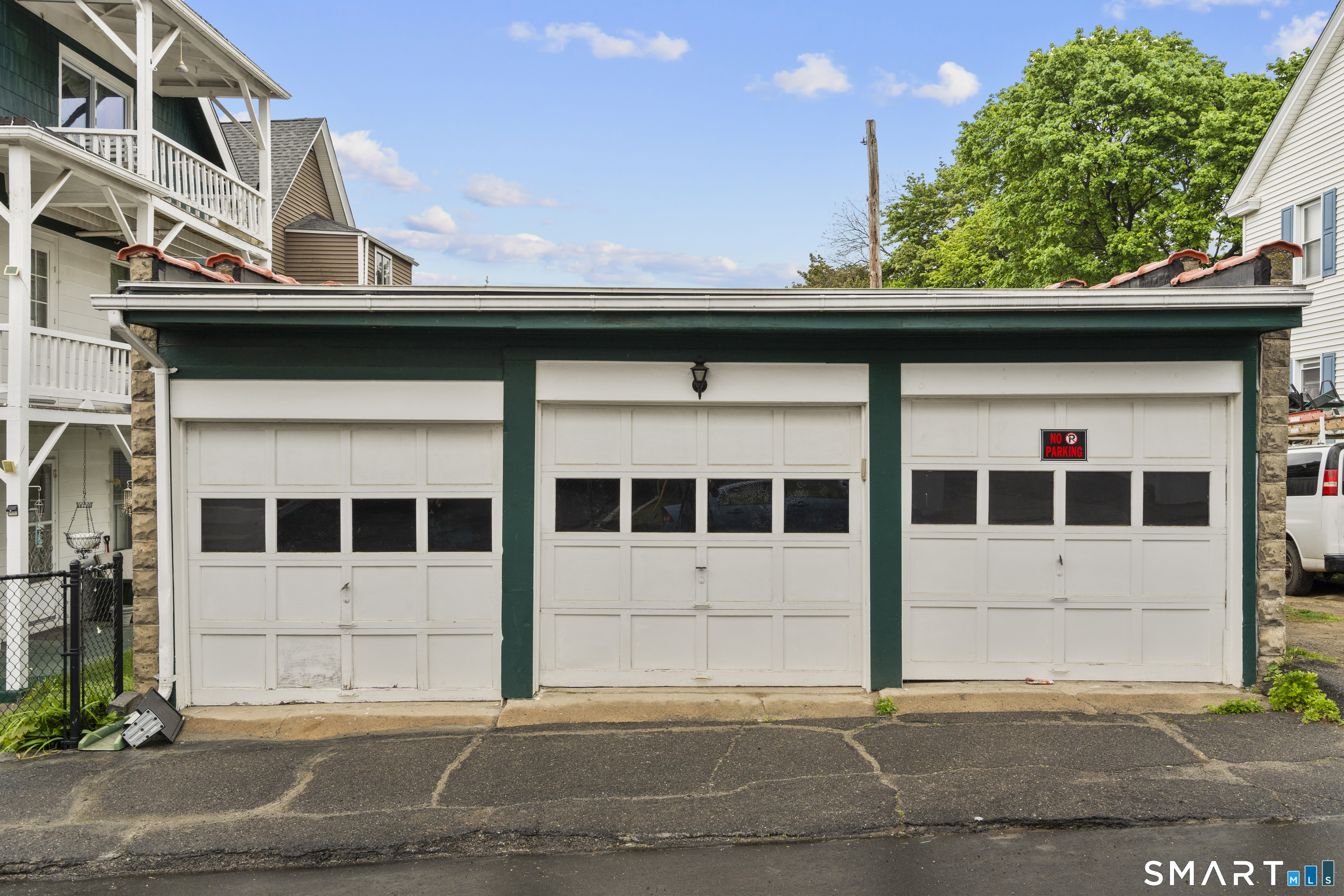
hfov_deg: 63.7
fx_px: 1083
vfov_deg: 45.0
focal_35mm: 29
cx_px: 672
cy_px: 448
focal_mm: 29
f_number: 9
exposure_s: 1/30
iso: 250
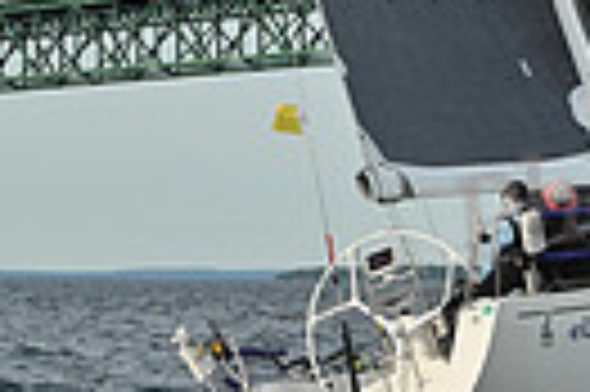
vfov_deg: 4.1
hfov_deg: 6.2
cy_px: -478
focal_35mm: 332
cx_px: 223
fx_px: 5434
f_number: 8
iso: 320
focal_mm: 75
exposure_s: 1/1000
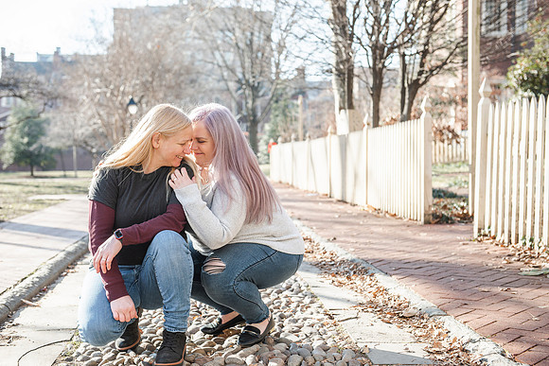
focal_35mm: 55
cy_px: 183
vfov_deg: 24.6
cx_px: 274
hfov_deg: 36.2
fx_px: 839
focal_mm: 55
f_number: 4
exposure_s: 1/800
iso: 400
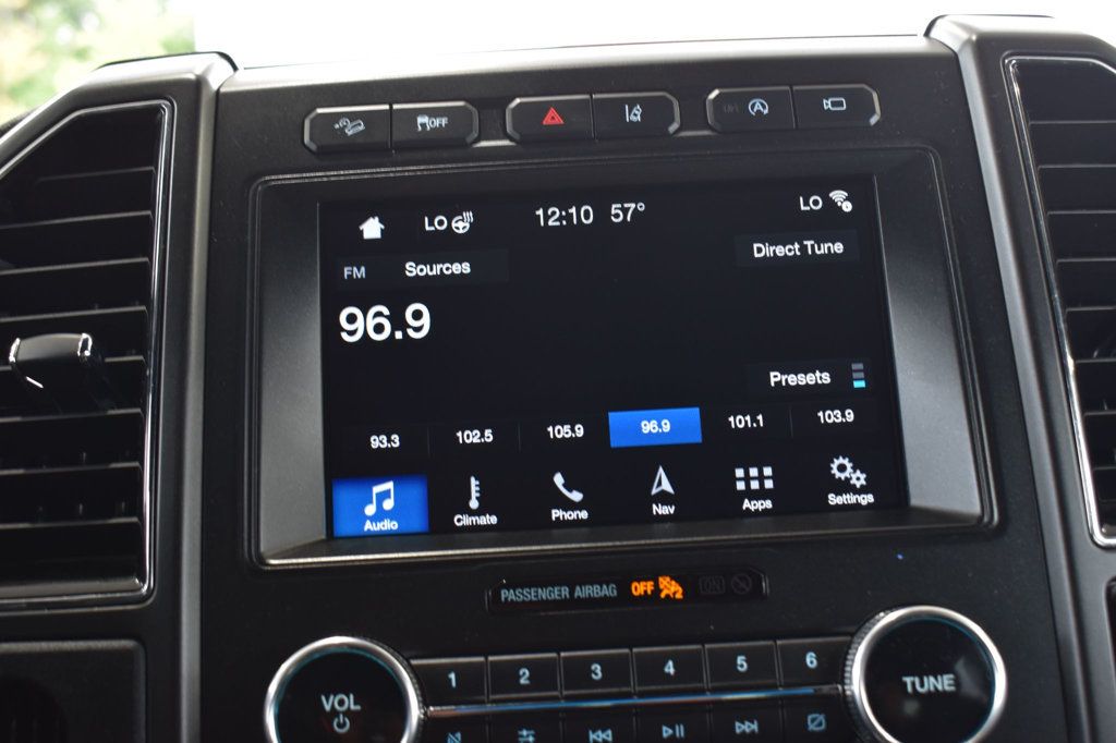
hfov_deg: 41.1
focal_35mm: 48
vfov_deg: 28.1
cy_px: 372
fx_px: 1487
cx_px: 558
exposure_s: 1/15
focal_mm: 32
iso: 560
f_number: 6.3
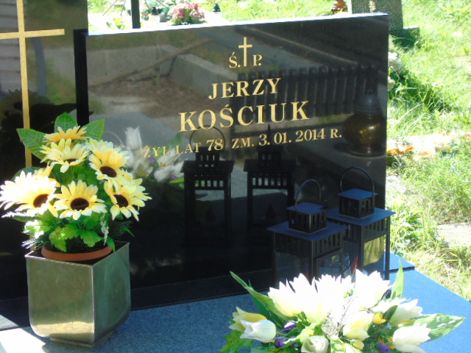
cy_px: 176
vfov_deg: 15.7
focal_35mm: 94
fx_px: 1279
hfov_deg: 20.9
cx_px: 236
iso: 80
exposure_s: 1/80
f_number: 4.3
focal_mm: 17
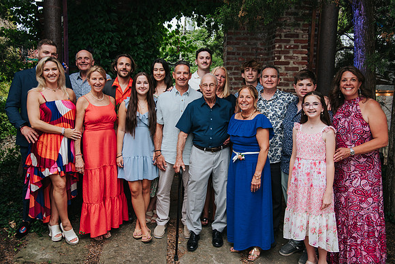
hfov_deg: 53.6
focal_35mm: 36
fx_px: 391
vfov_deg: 37.3
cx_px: 192
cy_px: 129
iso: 800
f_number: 4
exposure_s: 1/60
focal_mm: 34
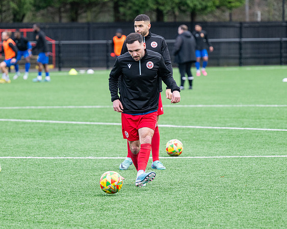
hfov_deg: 7.5
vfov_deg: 6.0
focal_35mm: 259
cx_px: 145
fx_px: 2196
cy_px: 126
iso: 800
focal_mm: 185
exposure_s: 1/1250
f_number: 4
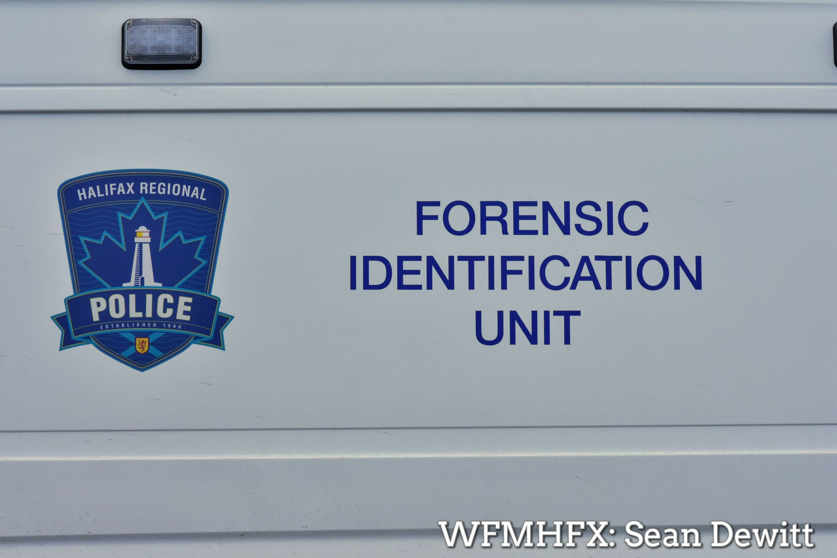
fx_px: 4708
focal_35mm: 202
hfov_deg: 10.2
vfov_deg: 6.8
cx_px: 418
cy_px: 279
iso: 1000
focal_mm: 135
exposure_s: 1/2500
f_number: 8
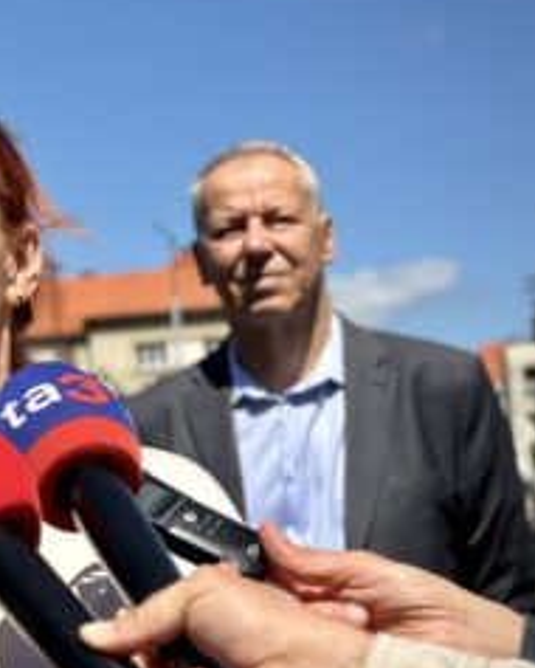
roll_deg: +2.8
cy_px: 357
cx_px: -45
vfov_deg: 23.0
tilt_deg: +7.1
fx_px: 1641
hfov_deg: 17.9
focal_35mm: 83
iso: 100
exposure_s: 1/6623
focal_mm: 6.86
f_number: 1.78
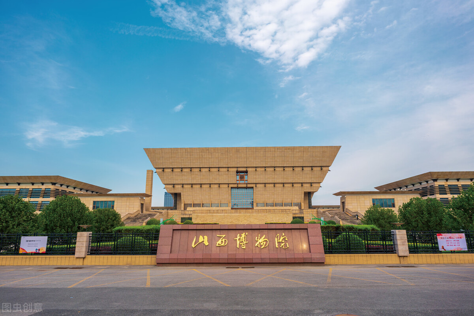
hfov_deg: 81.2
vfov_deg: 59.5
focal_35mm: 21
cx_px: 237
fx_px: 276
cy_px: 158
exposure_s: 1/80
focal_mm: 21
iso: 100
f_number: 8
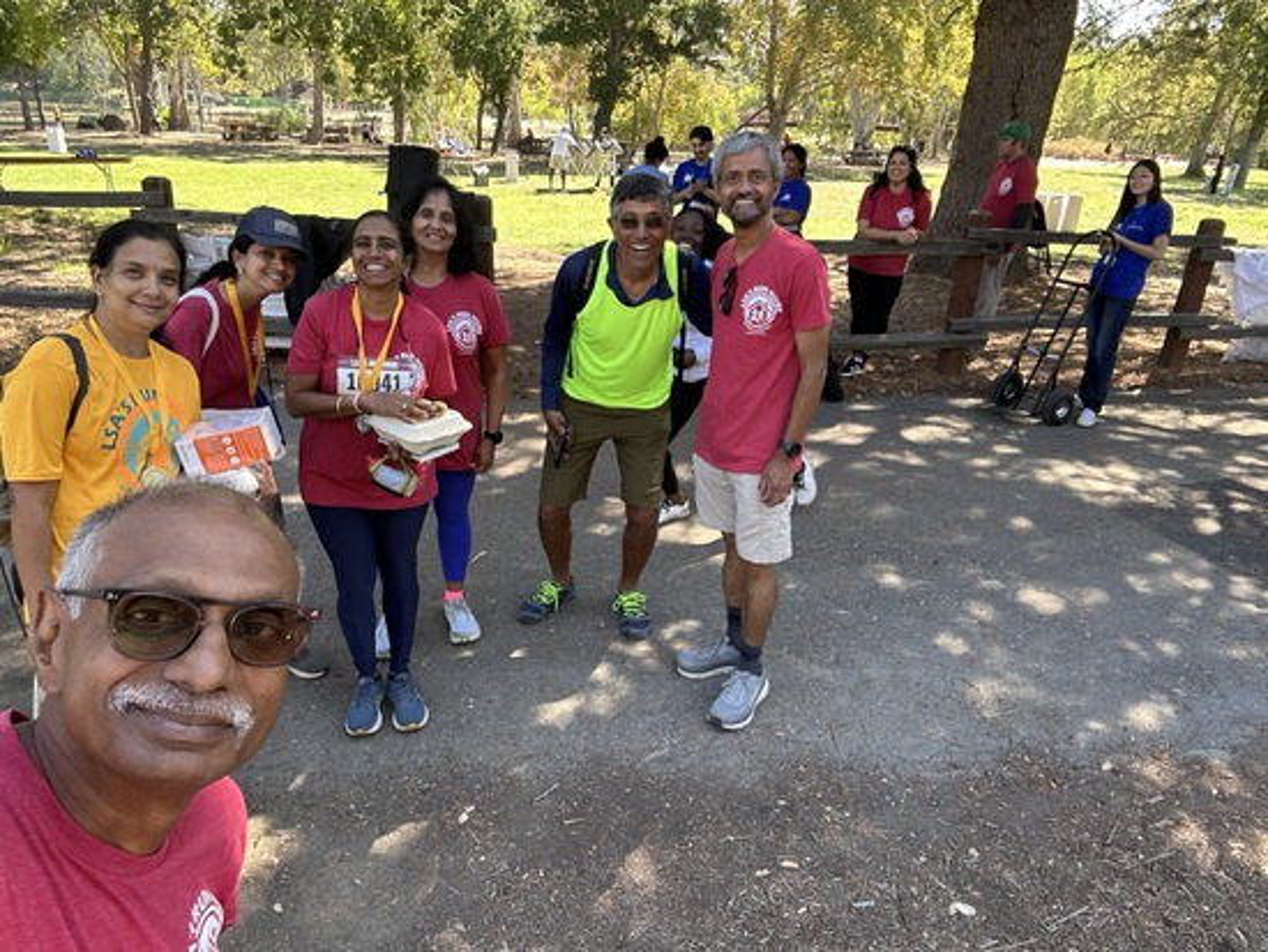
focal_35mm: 23
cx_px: 634
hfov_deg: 73.9
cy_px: 476
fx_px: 843
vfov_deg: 58.9
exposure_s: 1/121
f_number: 1.9
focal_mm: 2.69
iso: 40
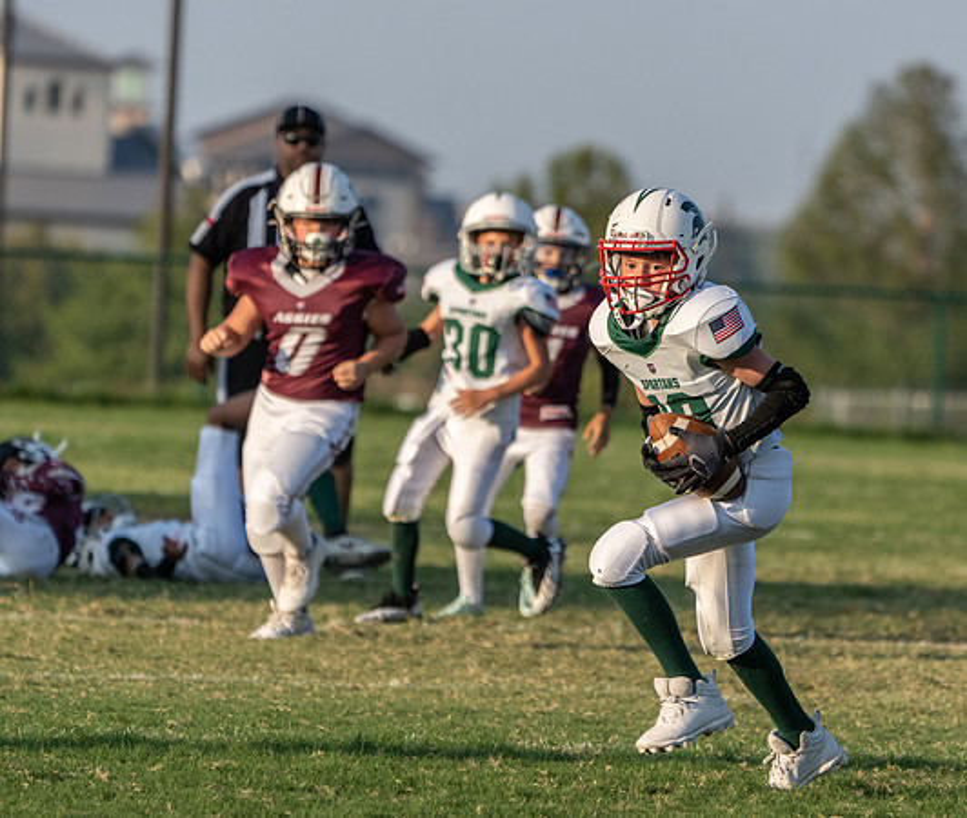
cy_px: 467
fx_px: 12681
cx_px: 642
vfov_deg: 3.7
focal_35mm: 433
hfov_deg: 4.4
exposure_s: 1/1600
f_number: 5.6
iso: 400
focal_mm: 300
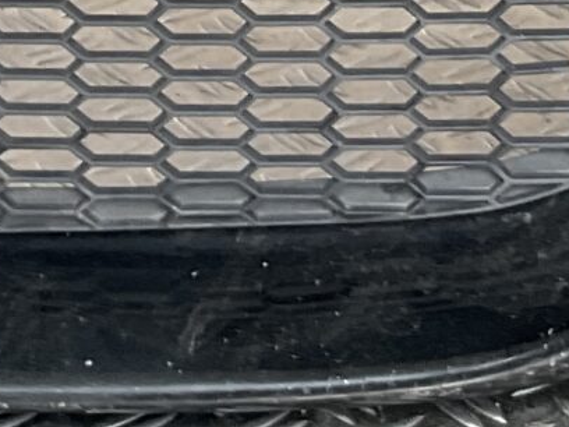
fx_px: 2992
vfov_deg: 7.7
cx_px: 559
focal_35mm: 182
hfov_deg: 10.8
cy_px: -498
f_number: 1.8
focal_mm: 3
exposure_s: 1/177
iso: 16
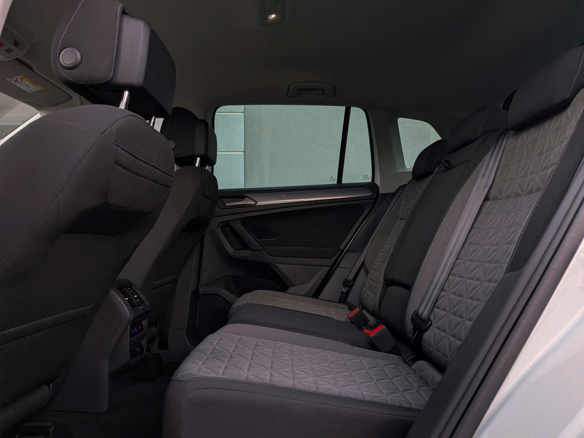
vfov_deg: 56.8
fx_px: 405
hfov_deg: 71.6
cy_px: 219
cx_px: 292
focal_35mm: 24
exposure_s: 1/211
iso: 30
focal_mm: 4.53
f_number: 1.7
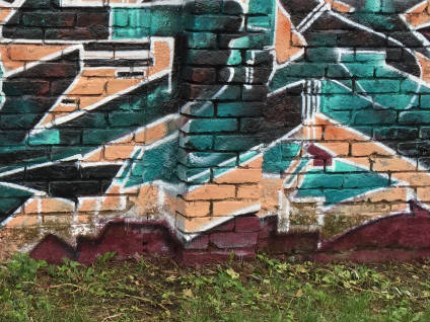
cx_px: 0
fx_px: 870
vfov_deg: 20.7
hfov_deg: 26.3
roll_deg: -2.1
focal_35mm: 70
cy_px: 49
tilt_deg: -8.0
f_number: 2.2
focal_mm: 4.15
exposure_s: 1/608
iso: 32
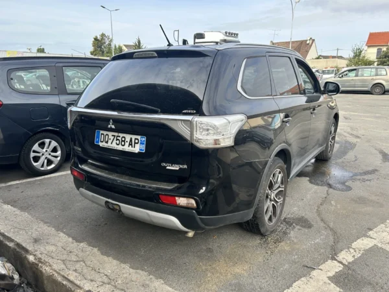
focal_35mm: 26
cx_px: 194
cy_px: 146
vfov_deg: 53.1
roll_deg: +0.4
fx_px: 292
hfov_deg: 67.3
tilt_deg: -11.0
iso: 50
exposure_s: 1/780
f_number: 1.5
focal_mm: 5.7
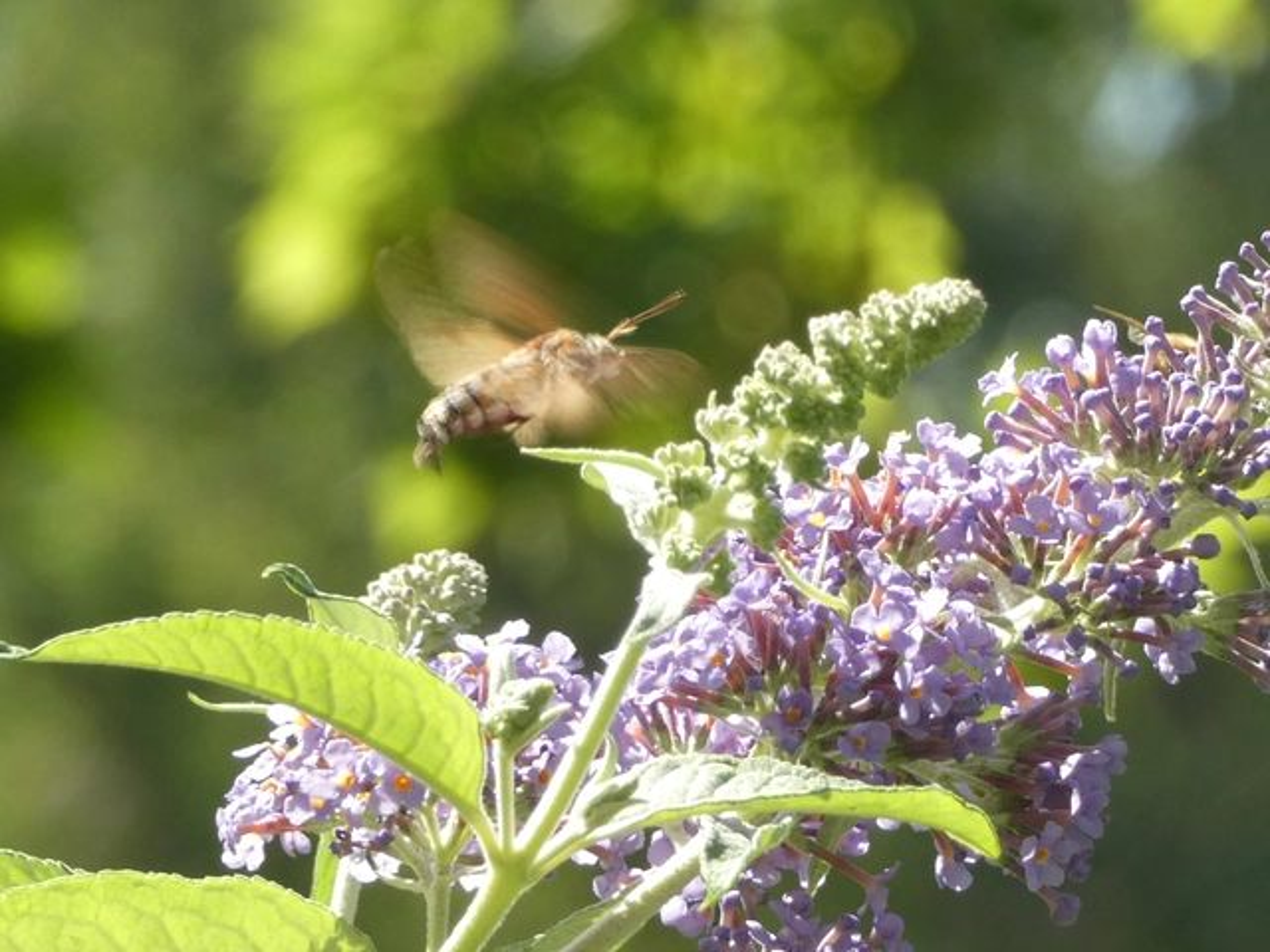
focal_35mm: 282
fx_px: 10346
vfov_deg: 5.3
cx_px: 635
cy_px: 476
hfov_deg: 7.0
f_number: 5.5
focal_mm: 50.6
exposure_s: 1/80
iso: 125
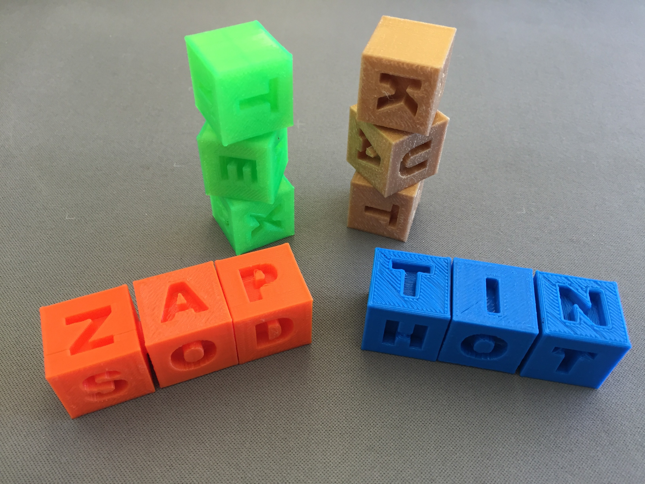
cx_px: 322
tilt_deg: -47.9
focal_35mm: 29
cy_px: 242
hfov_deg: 61.7
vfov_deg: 48.2
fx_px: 540
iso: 40
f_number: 2.2
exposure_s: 1/30
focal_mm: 4.15
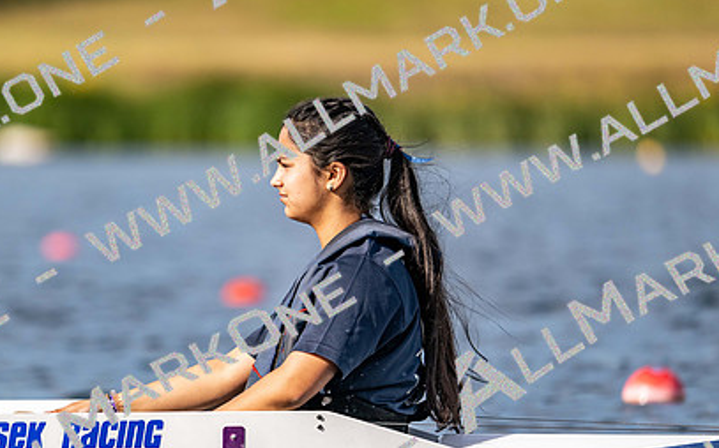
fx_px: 11380
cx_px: 304
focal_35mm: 581
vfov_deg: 2.3
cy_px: 267
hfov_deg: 3.6
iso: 280
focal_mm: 400
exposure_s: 1/2500
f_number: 4.5
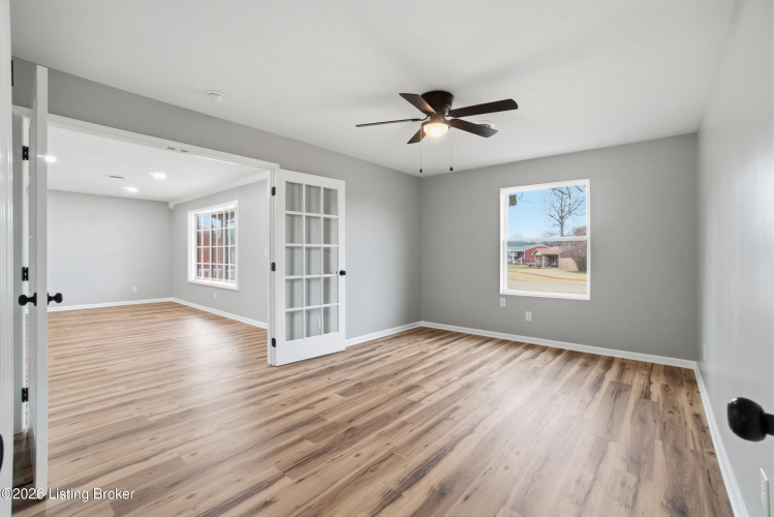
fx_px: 323
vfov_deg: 77.4
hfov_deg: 100.4
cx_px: 387
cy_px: 258
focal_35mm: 15
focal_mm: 10
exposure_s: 1/100
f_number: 11
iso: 400
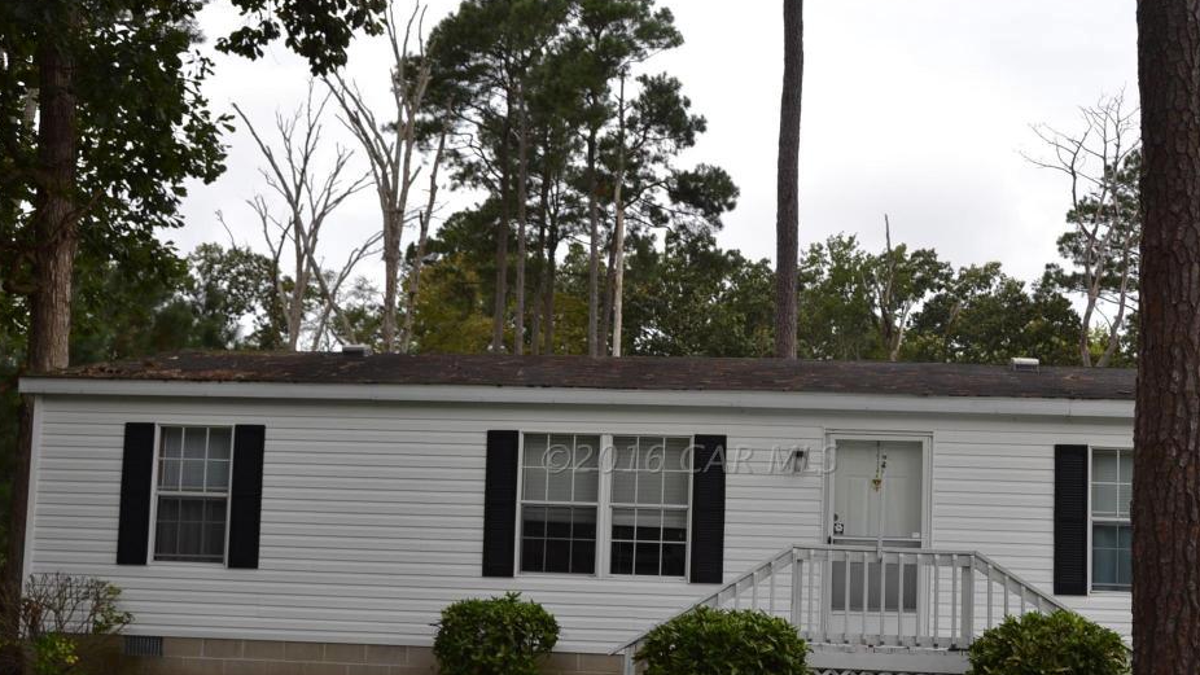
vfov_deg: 27.5
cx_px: 689
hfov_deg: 47.2
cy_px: 459
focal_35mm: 43
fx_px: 1368
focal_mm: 22
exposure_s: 1/200
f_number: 6.3
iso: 100
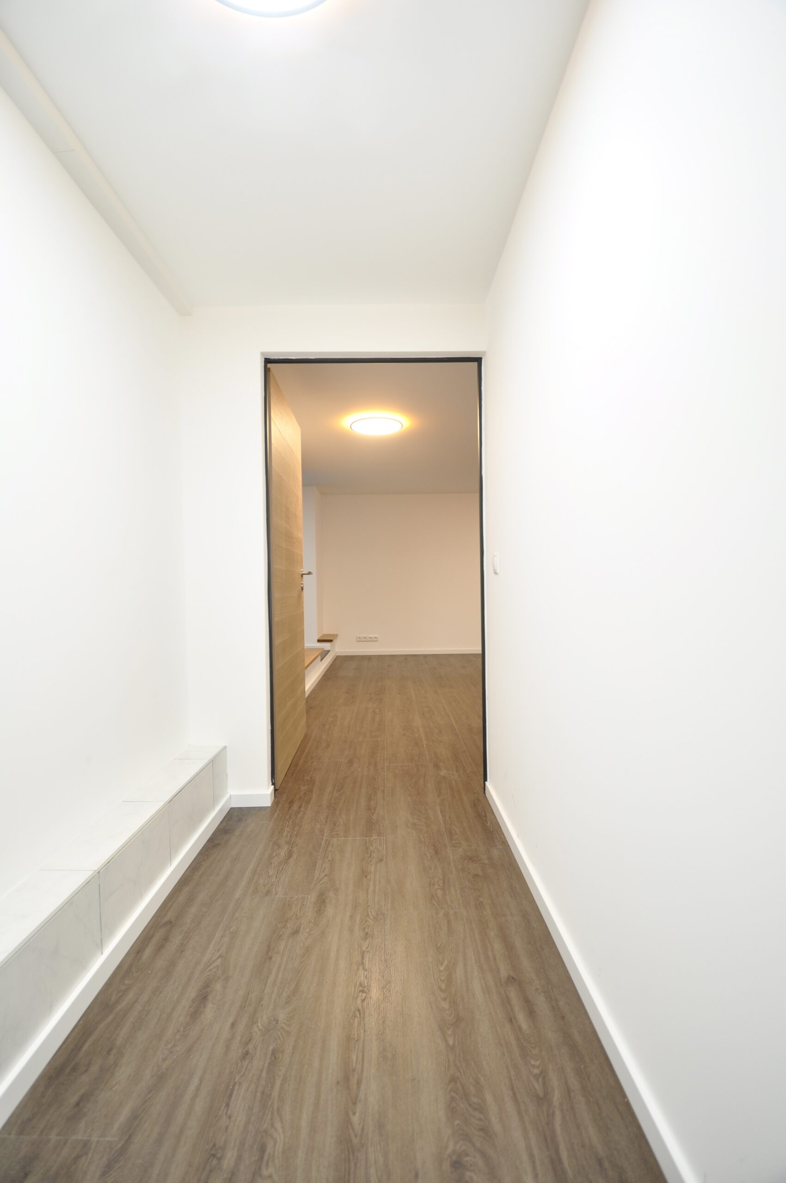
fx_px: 493
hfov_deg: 77.2
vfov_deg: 100.5
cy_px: 592
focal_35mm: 15
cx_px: 393
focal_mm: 10
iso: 200
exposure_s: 1/20
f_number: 3.5
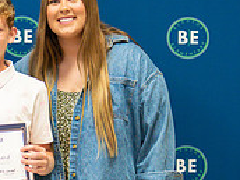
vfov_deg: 6.7
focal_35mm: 222
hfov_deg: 8.9
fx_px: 1539
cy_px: 194
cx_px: -5
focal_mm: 50
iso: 1000
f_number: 1.2
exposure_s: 1/400
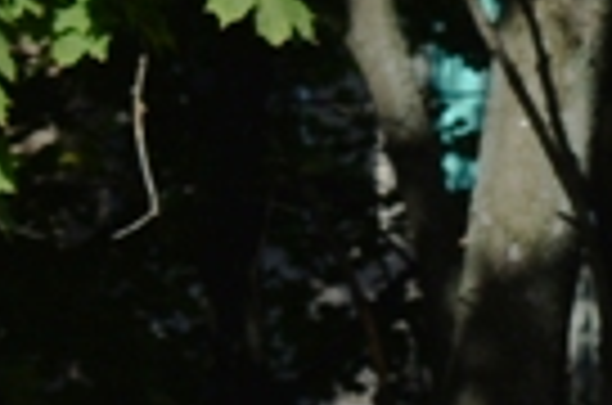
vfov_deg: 2.2
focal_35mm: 623
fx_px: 10562
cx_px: 738
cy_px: 1060
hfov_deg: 3.3
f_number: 9
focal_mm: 55
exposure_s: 1/320
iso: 100
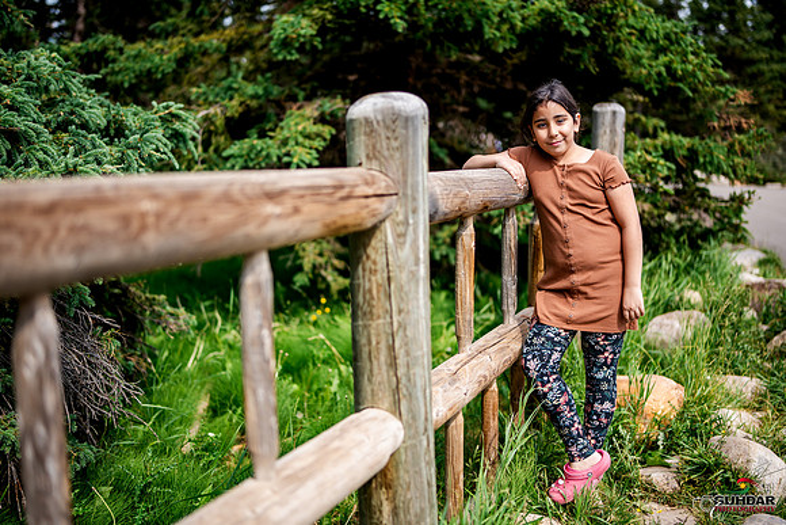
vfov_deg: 37.9
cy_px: 262
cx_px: 393
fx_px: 764
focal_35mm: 35
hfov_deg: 54.4
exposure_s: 1/6400
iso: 200
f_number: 1.2
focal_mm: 35
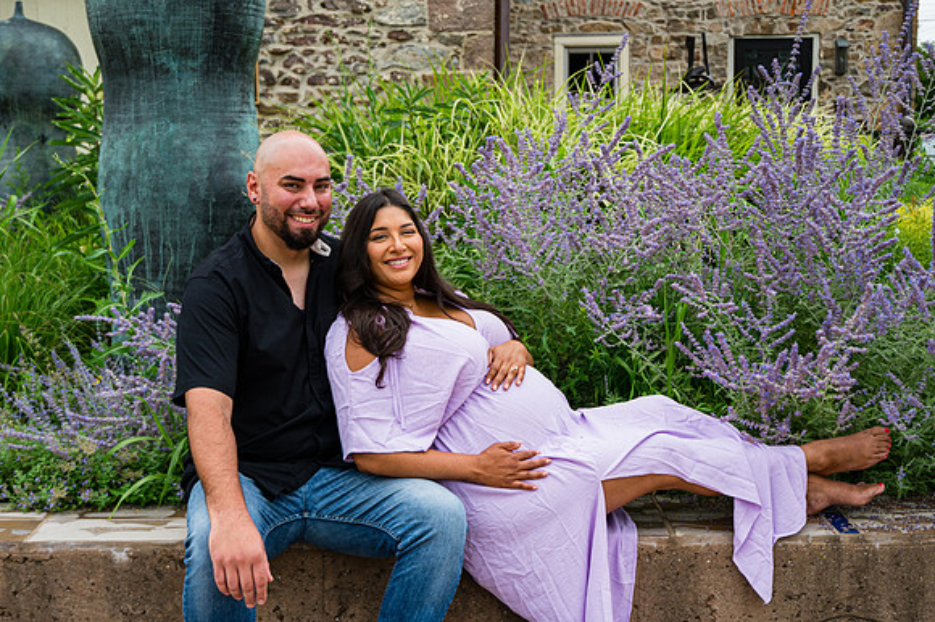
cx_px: 443
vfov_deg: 30.6
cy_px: 295
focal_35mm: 44
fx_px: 1136
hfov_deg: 44.7
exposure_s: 1/1250
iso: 400
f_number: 4
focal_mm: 41
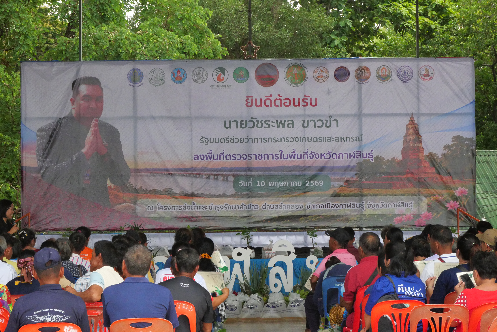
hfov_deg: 20.2
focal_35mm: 101
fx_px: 1395
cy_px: 166
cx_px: 248
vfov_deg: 13.6
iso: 3200
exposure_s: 1/1000
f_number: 11
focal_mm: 49
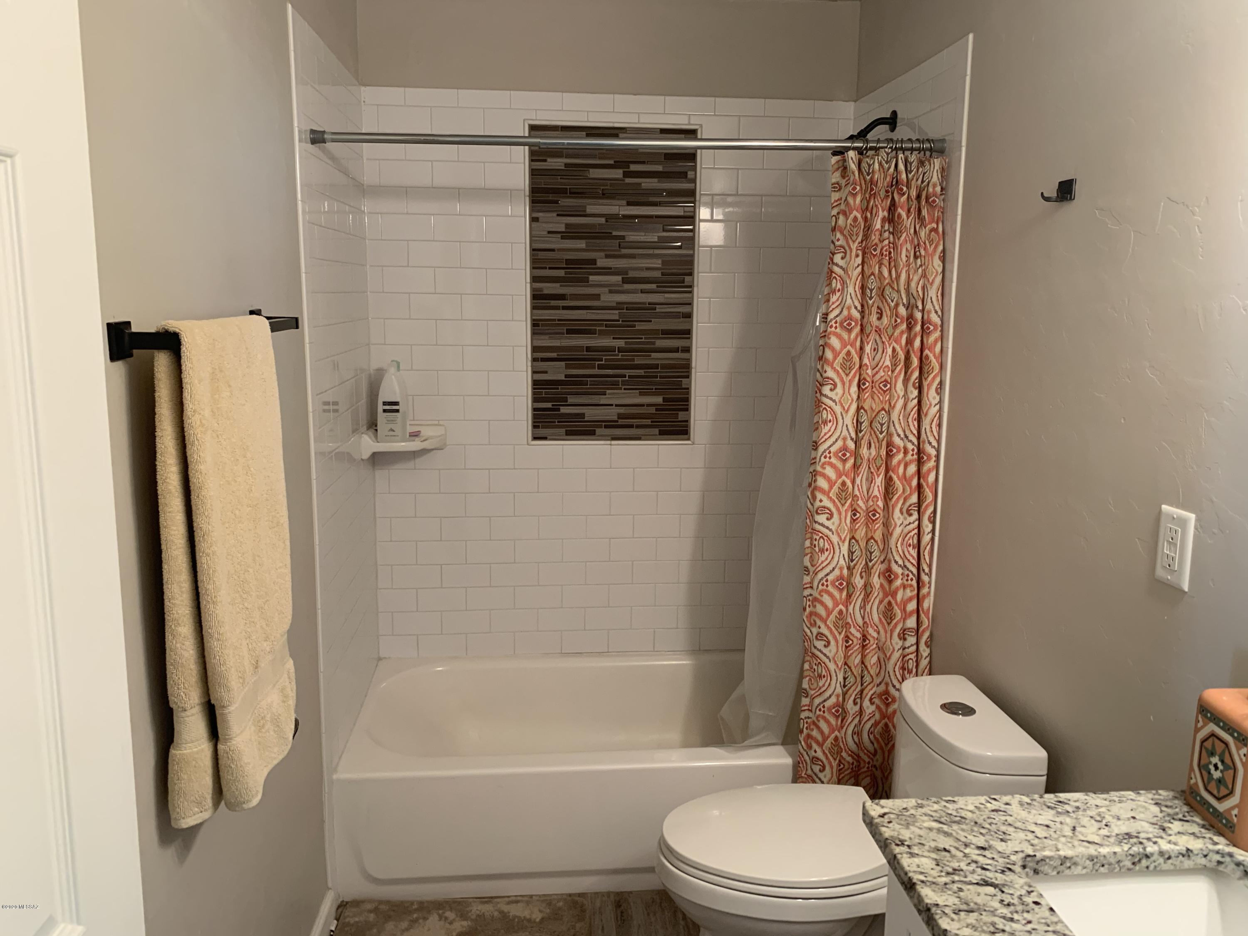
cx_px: 624
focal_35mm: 26
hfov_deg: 67.3
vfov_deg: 53.1
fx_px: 937
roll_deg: -0.6
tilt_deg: -8.5
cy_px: 468
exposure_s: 1/60
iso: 160
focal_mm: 4.25
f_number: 1.8
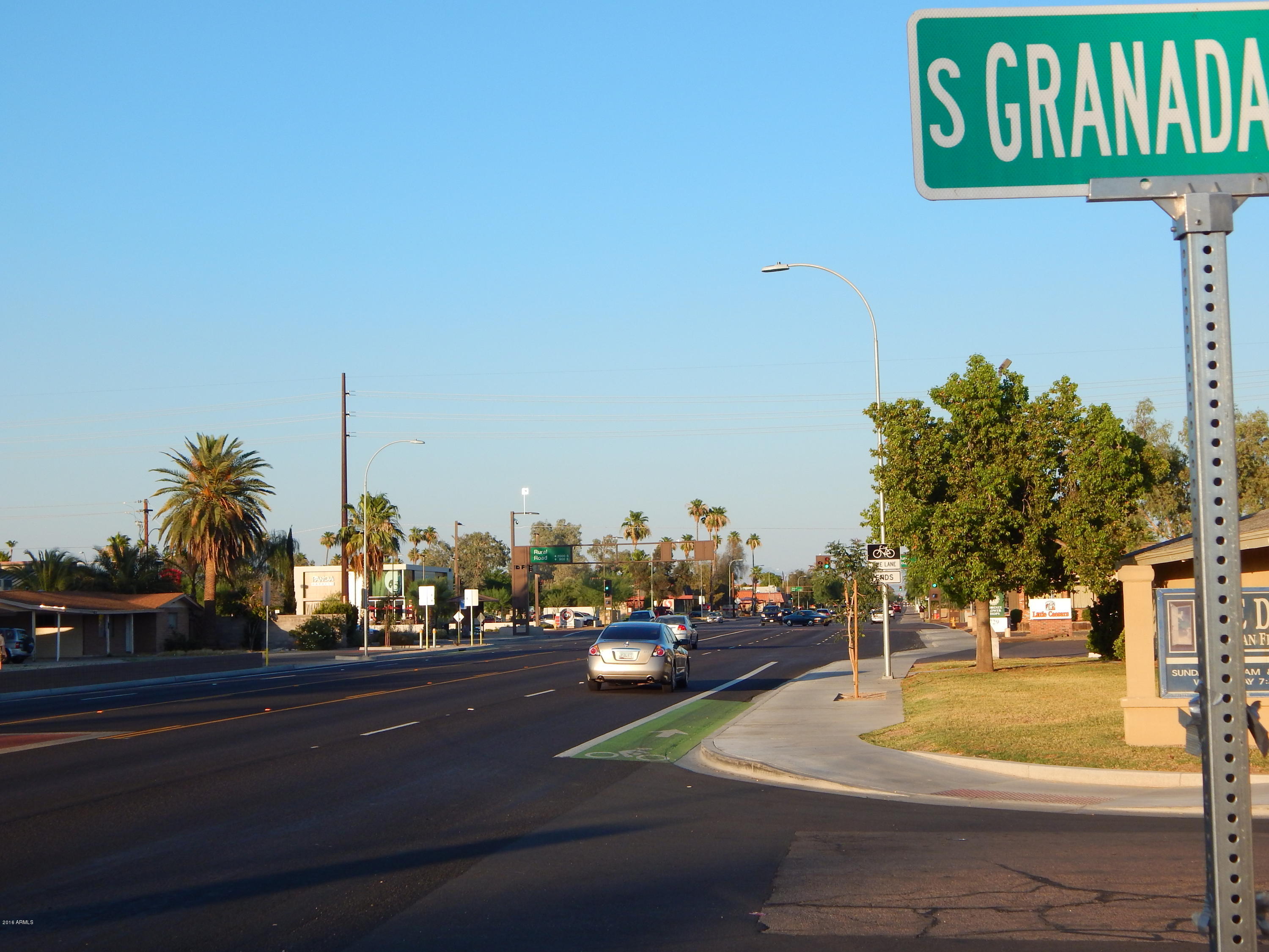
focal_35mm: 54
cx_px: 634
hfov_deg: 35.5
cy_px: 476
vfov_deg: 27.0
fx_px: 1980
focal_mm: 9.7
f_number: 3.8
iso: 125
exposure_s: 1/640
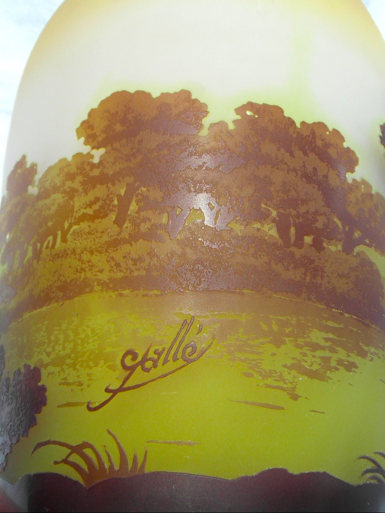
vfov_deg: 45.8
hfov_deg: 35.1
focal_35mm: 41
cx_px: 192
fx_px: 608
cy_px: 256
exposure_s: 1/500
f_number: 5.8
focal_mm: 6.8
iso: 80
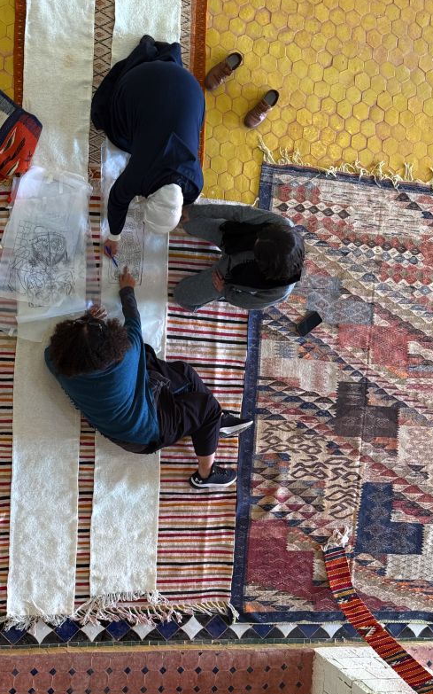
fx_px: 982
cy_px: 346
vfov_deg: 38.9
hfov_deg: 24.8
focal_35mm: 52
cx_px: 180
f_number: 1.78
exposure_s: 1/33
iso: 250
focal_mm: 6.76
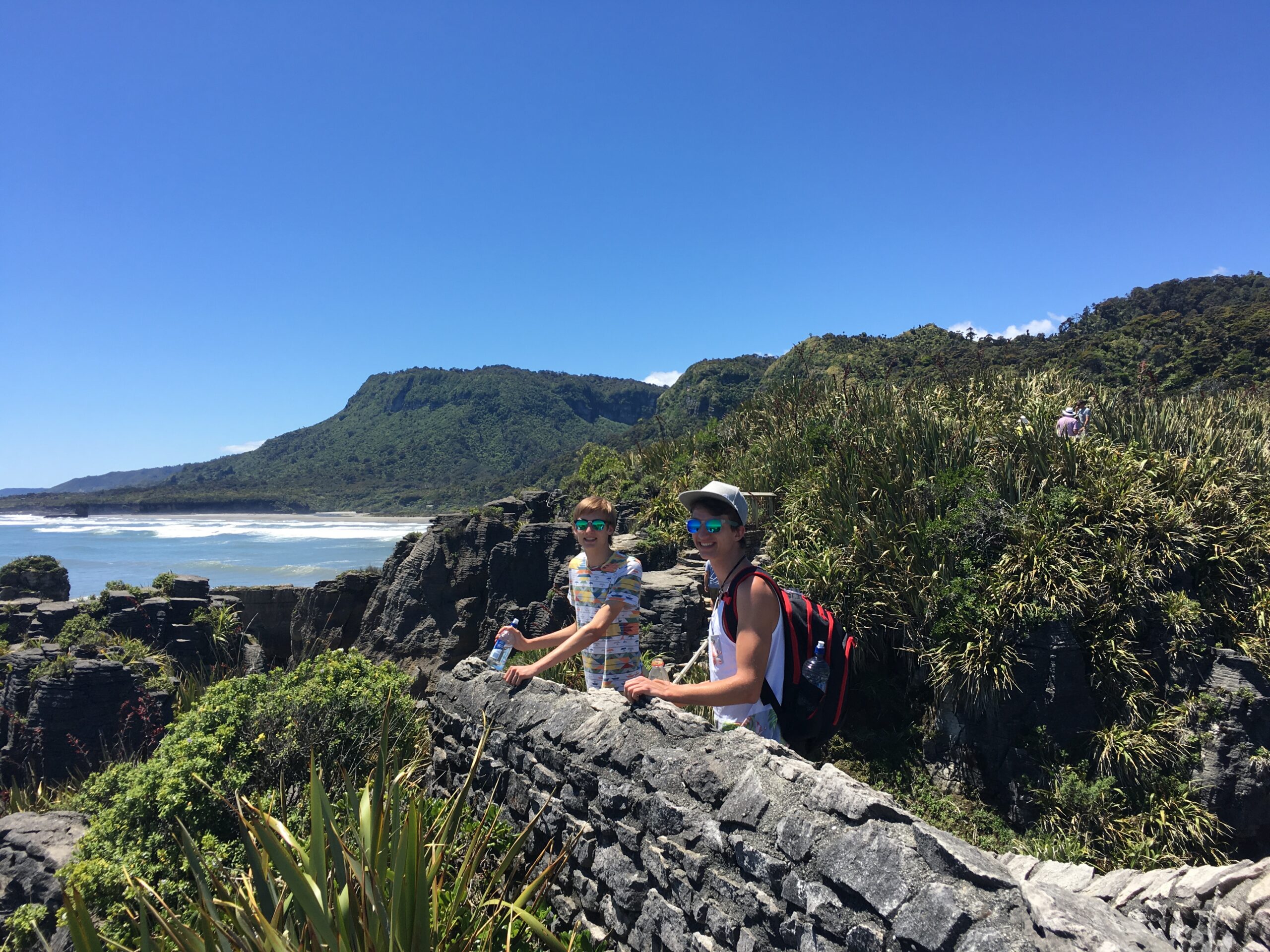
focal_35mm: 29
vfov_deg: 48.2
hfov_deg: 61.7
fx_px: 1064
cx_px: 635
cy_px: 476
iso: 25
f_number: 2.2
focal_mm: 4.15
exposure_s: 1/1221
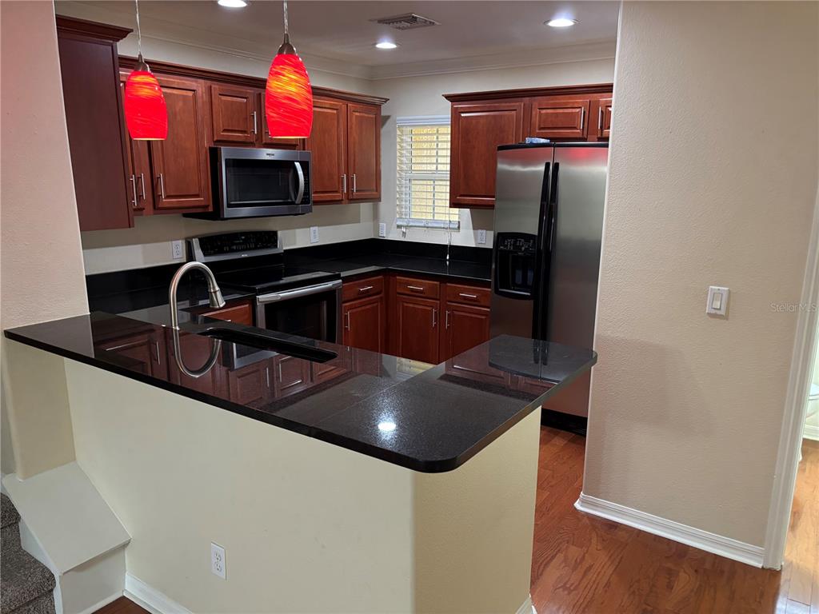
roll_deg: -0.3
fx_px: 615
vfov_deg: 53.1
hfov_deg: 67.3
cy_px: 307
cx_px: 410
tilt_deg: -13.1
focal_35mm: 26
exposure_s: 1/60
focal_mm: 5.96
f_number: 1.6
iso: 320
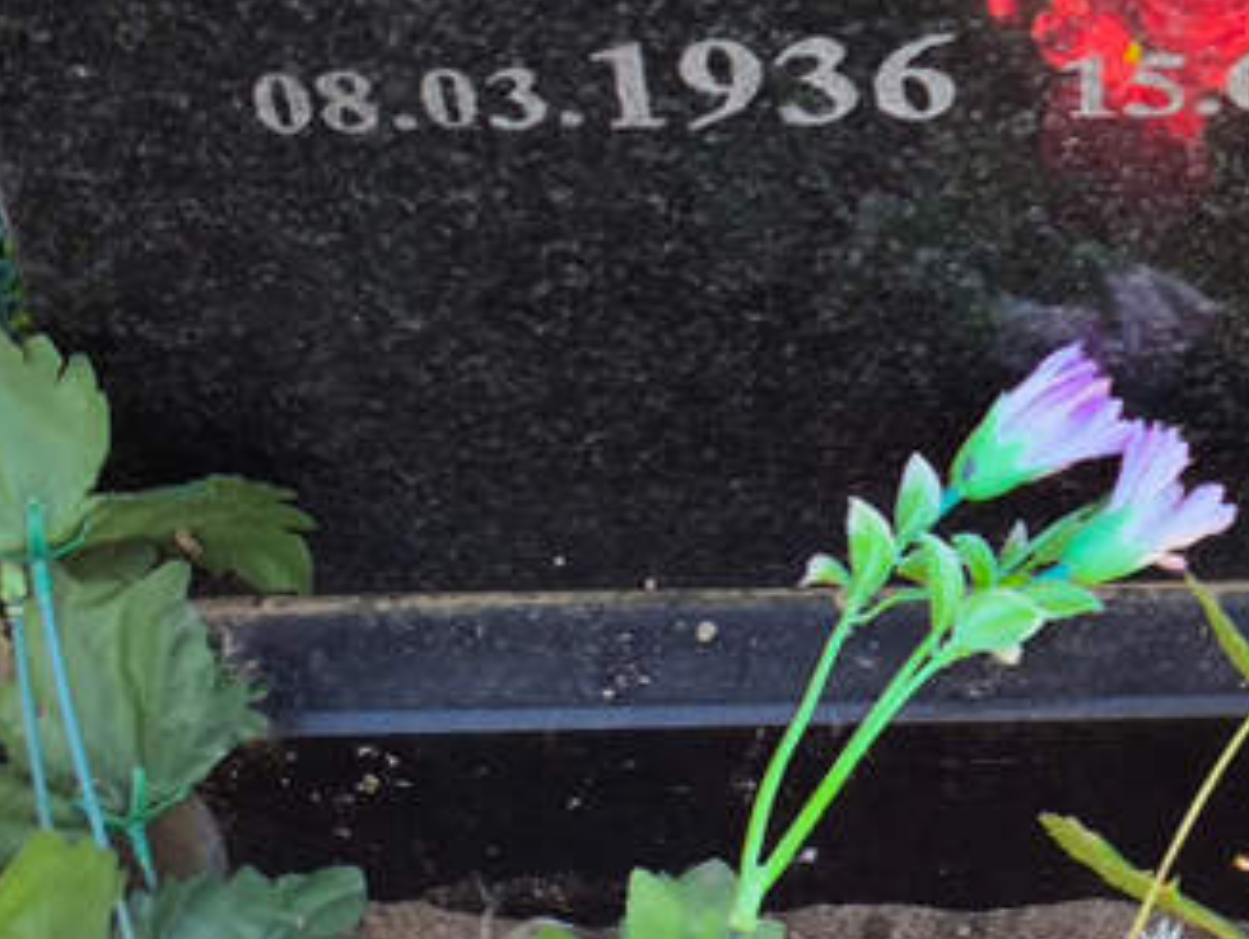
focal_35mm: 122
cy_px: 31
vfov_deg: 12.1
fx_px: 4407
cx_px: 1029
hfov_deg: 16.0
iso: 50
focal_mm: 4.71
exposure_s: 1/152
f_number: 1.7
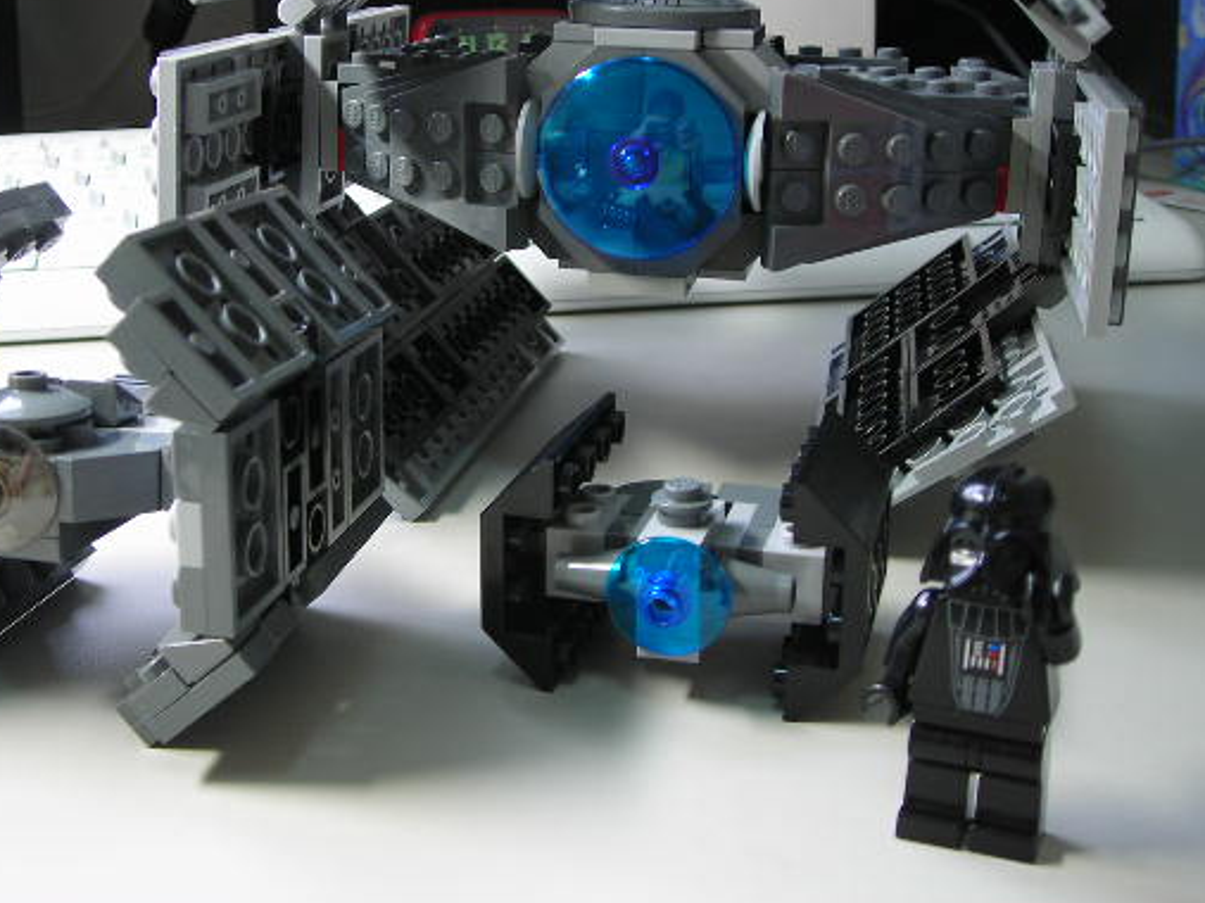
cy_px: 342
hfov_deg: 39.5
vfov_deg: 30.1
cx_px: 497
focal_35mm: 48
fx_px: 1671
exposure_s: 1/9.3
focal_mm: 6.3
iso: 50
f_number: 3.2
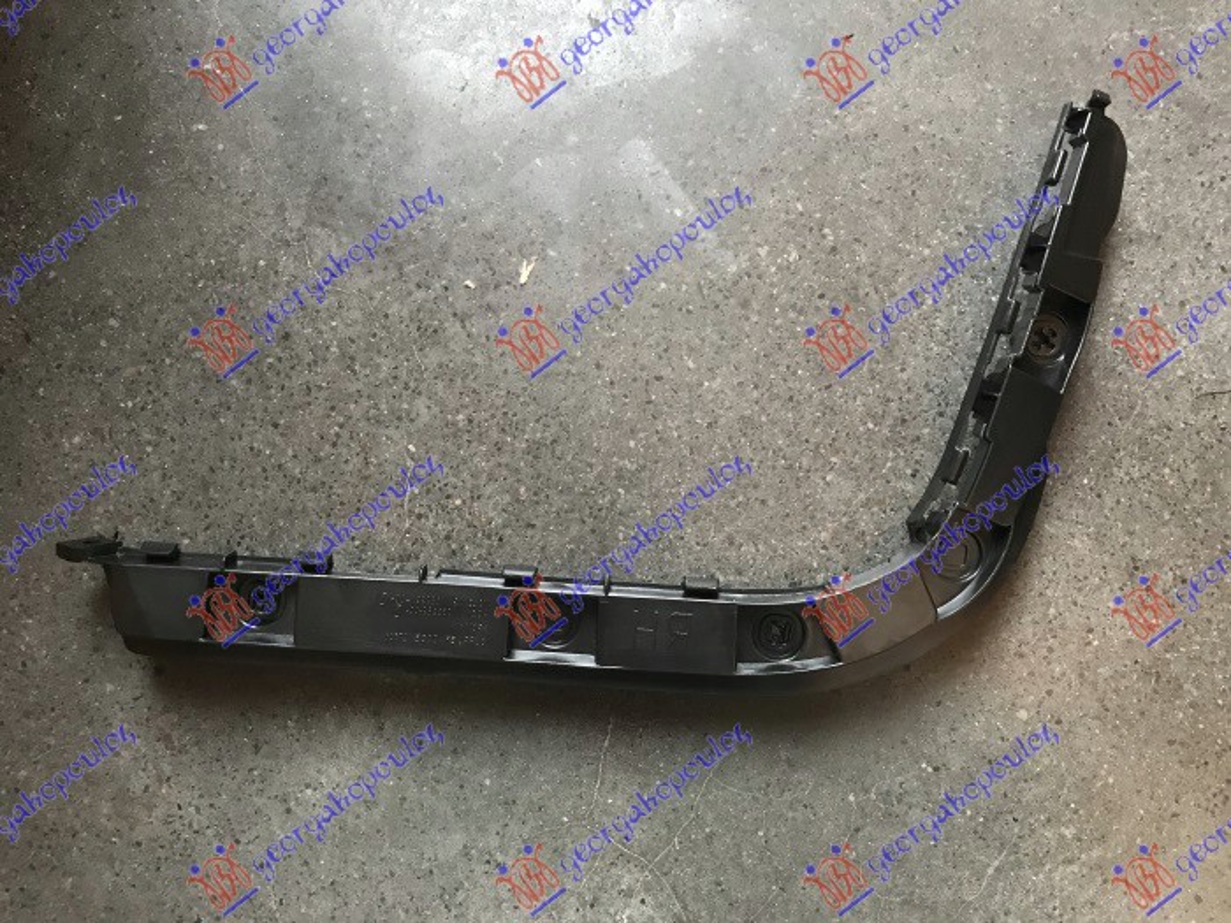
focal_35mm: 28
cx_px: 616
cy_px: 462
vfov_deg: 49.7
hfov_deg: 63.4
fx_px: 996
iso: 100
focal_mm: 3.99
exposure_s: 1/14
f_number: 1.8
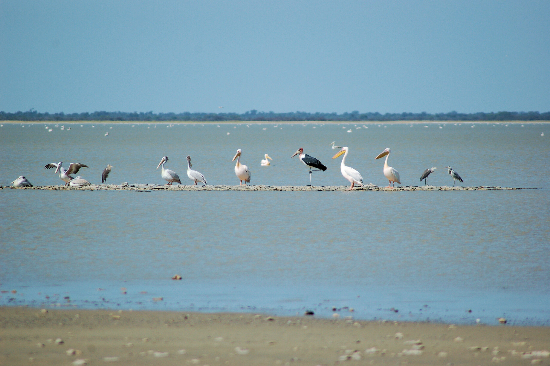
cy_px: 183
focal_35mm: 450
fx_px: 6869
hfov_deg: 4.6
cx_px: 275
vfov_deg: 3.0
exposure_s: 1/2000
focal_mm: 300
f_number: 5.6
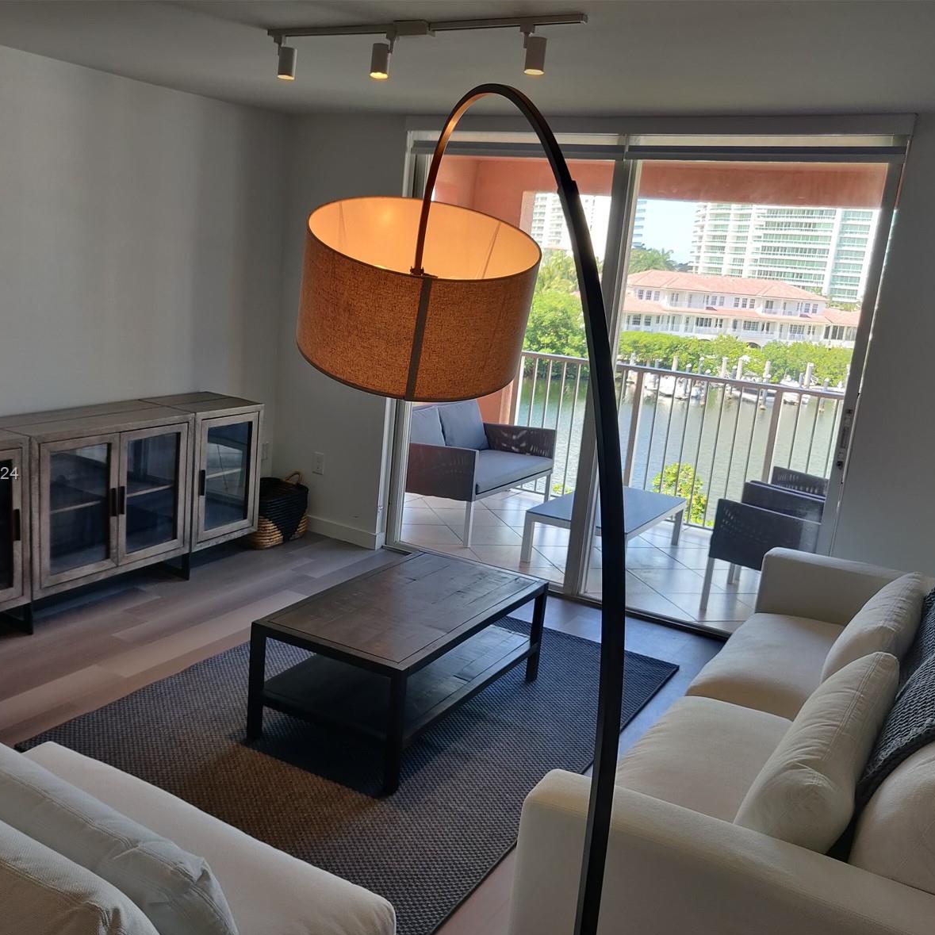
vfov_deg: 54.0
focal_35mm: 30
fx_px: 917
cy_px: 475
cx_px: 400
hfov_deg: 53.8
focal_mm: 4.25
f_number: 1.7
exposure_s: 1/50
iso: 160
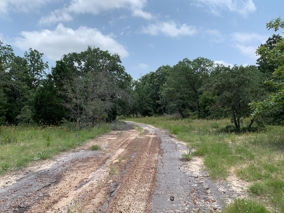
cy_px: 112
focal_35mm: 30
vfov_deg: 46.8
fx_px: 246
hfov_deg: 59.7
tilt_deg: +3.1
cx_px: 122
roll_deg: +0.4
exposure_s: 1/2160
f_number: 1.8
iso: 25
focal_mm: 4.25
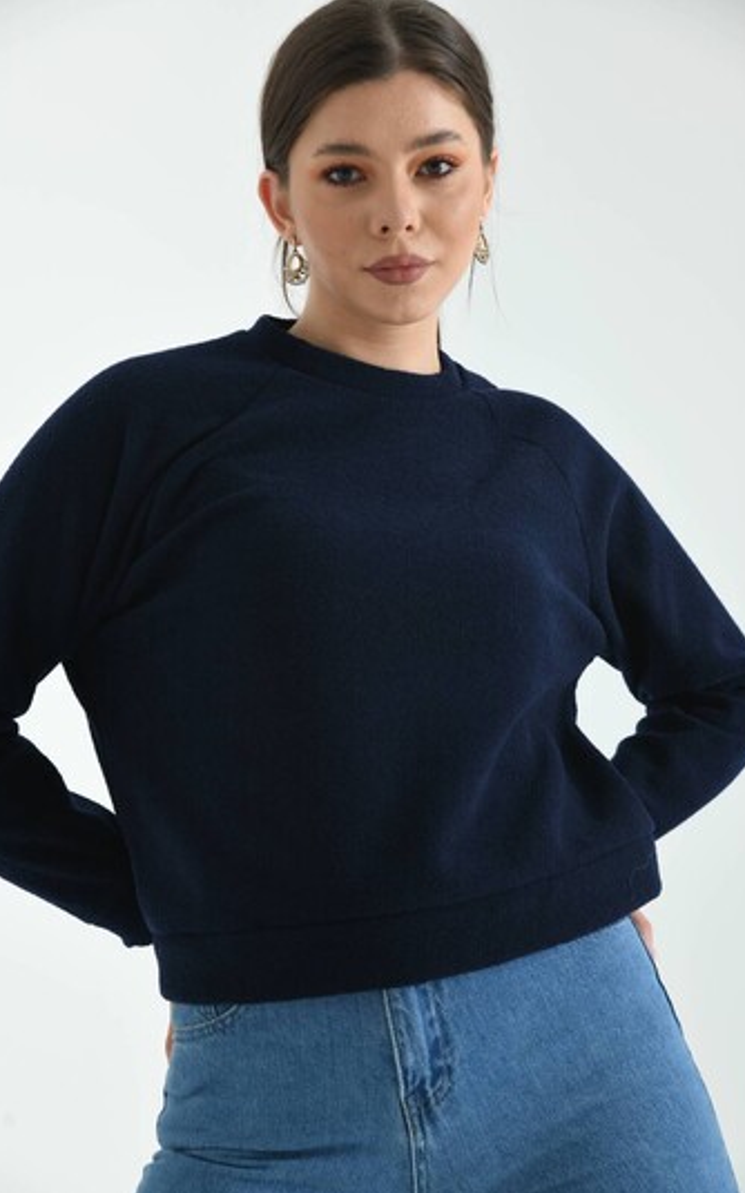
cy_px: 598
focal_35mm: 72
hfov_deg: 18.1
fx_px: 2341
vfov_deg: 28.6
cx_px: 390
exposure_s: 1/125
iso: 100
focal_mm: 70
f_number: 6.3
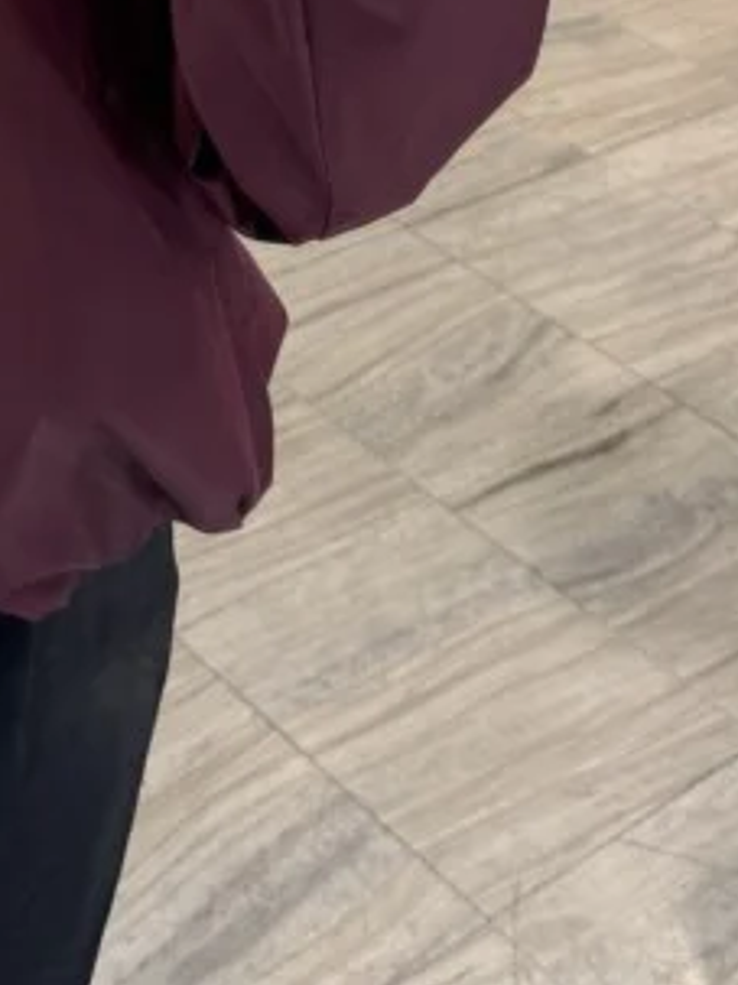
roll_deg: -4.5
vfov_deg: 23.1
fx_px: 2162
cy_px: -260
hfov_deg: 18.4
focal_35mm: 76
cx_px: -133
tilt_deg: -19.3
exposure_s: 1/100
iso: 125
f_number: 1.78
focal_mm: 6.76
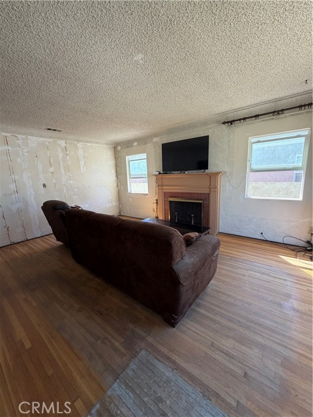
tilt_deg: -11.0
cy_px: 208
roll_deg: +2.1
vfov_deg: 102.1
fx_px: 169
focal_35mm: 14
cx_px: 156
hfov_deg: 85.7
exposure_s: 1/121
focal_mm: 2.22
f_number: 2.2
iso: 160
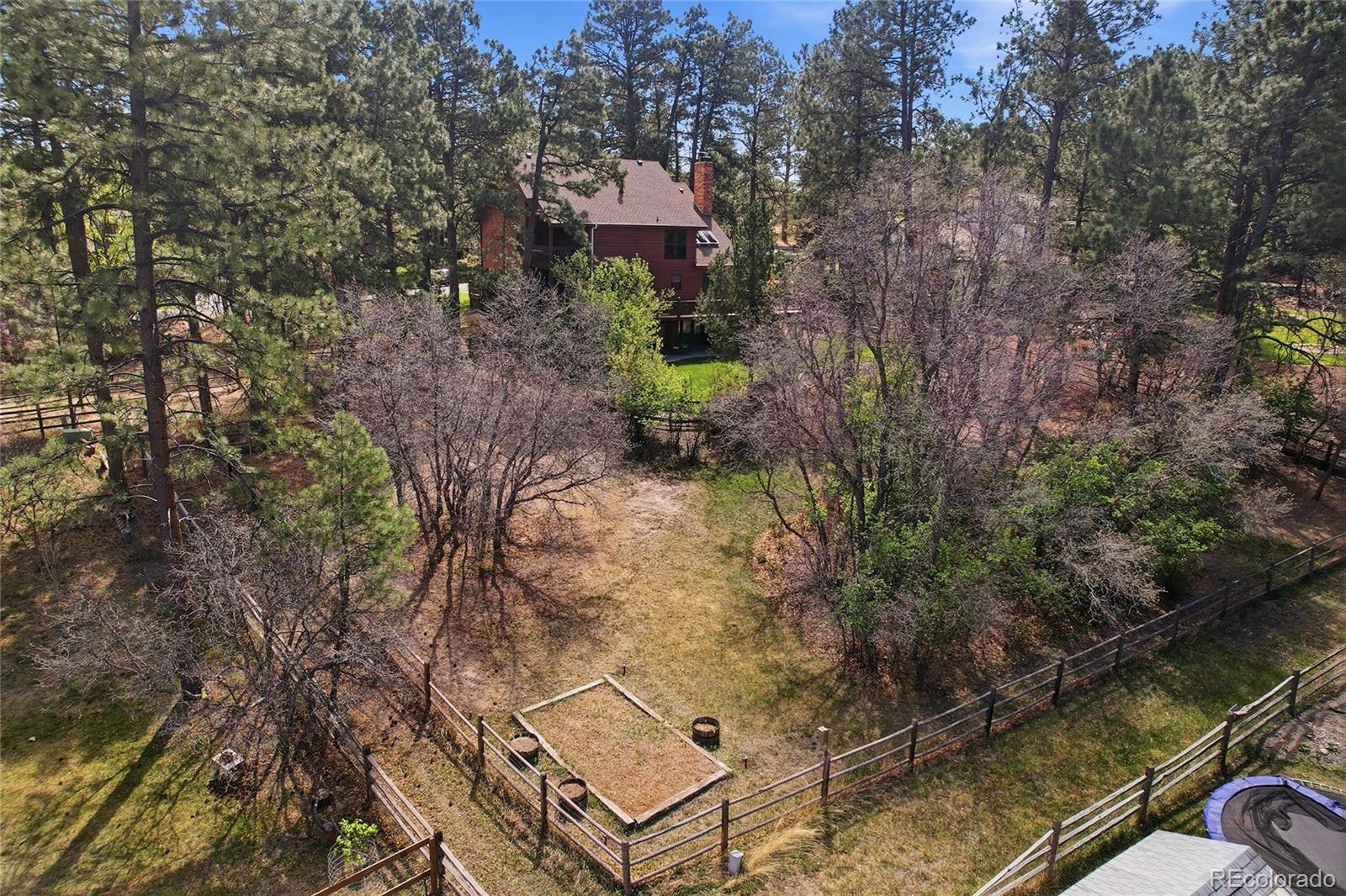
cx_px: 673
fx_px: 822
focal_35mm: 22
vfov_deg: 57.2
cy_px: 448
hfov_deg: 78.6
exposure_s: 1/80
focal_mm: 8.4
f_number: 2.8
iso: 100
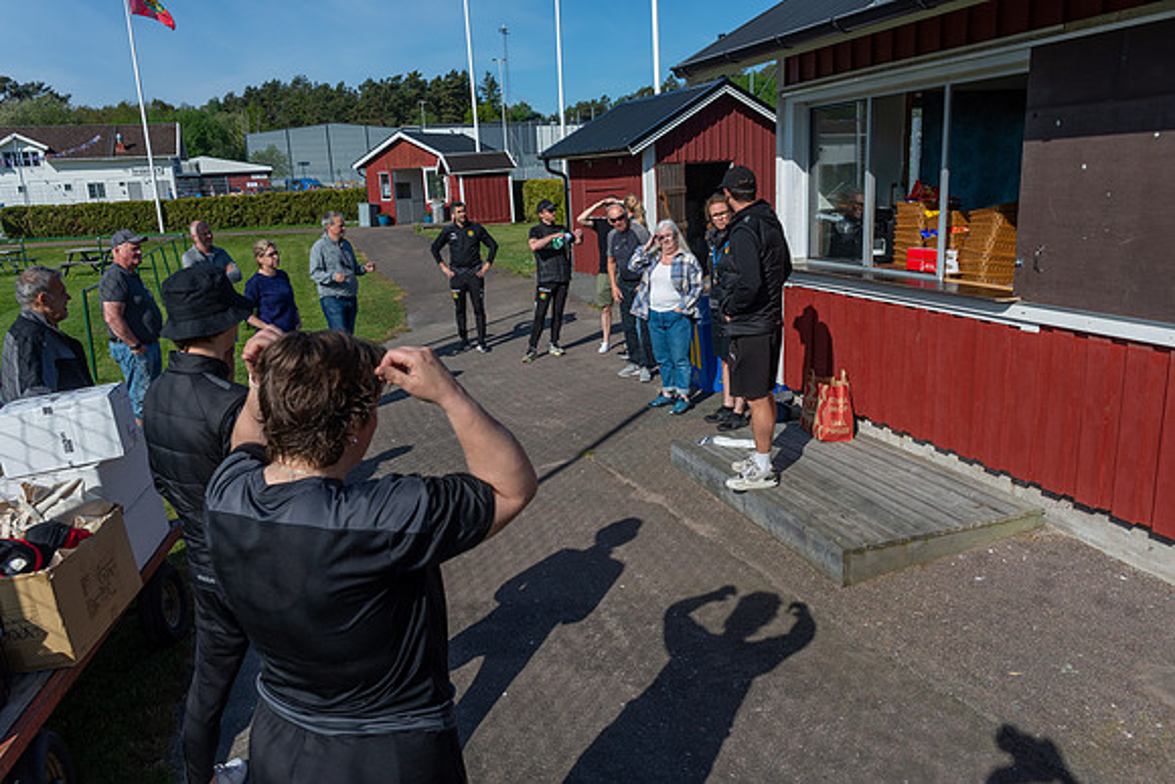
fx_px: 895
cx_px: 588
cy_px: 392
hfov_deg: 66.6
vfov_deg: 47.3
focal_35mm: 27
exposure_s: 1/800
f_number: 5
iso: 100
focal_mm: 27
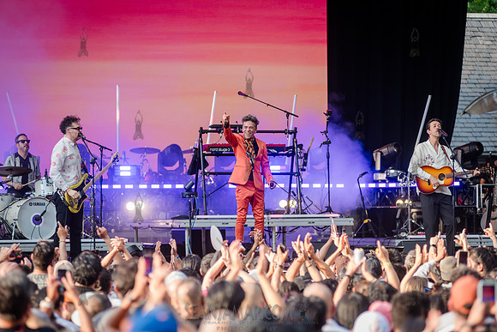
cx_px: 248
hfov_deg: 12.1
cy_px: 166
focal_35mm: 170
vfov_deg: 8.1
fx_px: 2347
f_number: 3.2
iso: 400
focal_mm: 170
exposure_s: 1/640
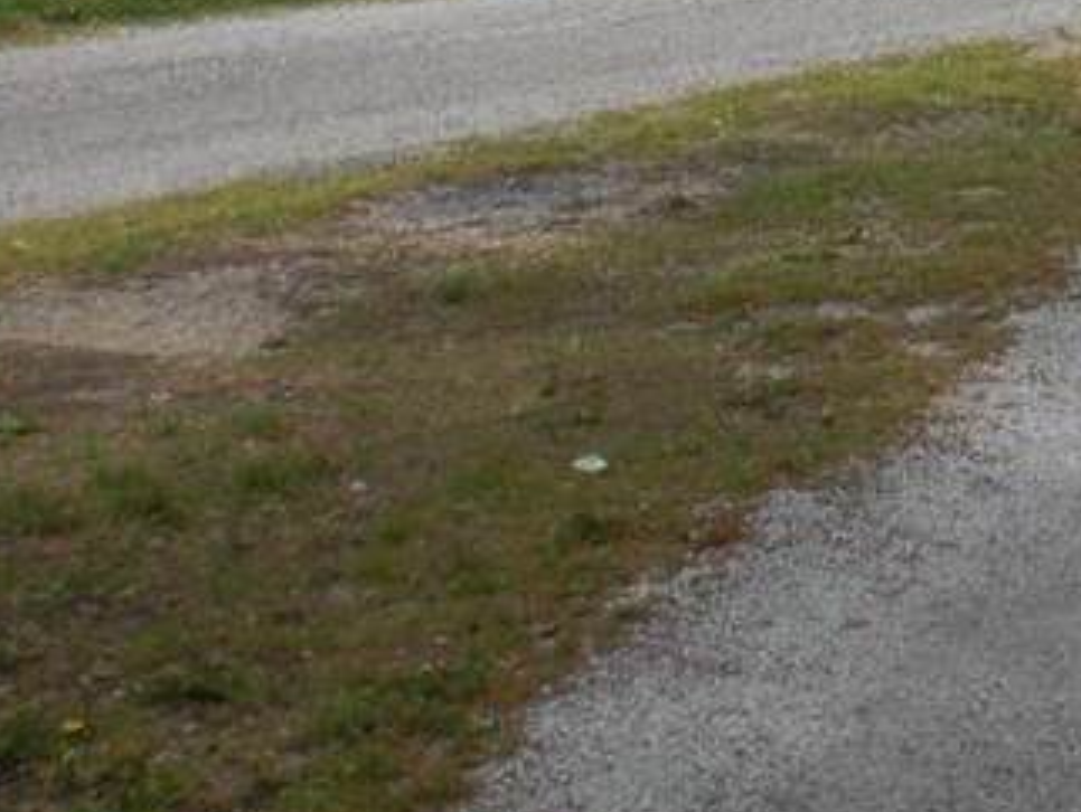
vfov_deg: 9.7
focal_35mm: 151
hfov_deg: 12.2
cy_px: -104
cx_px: 1789
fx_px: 4719
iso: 64
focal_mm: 6.3
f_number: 5.6
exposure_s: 1/400
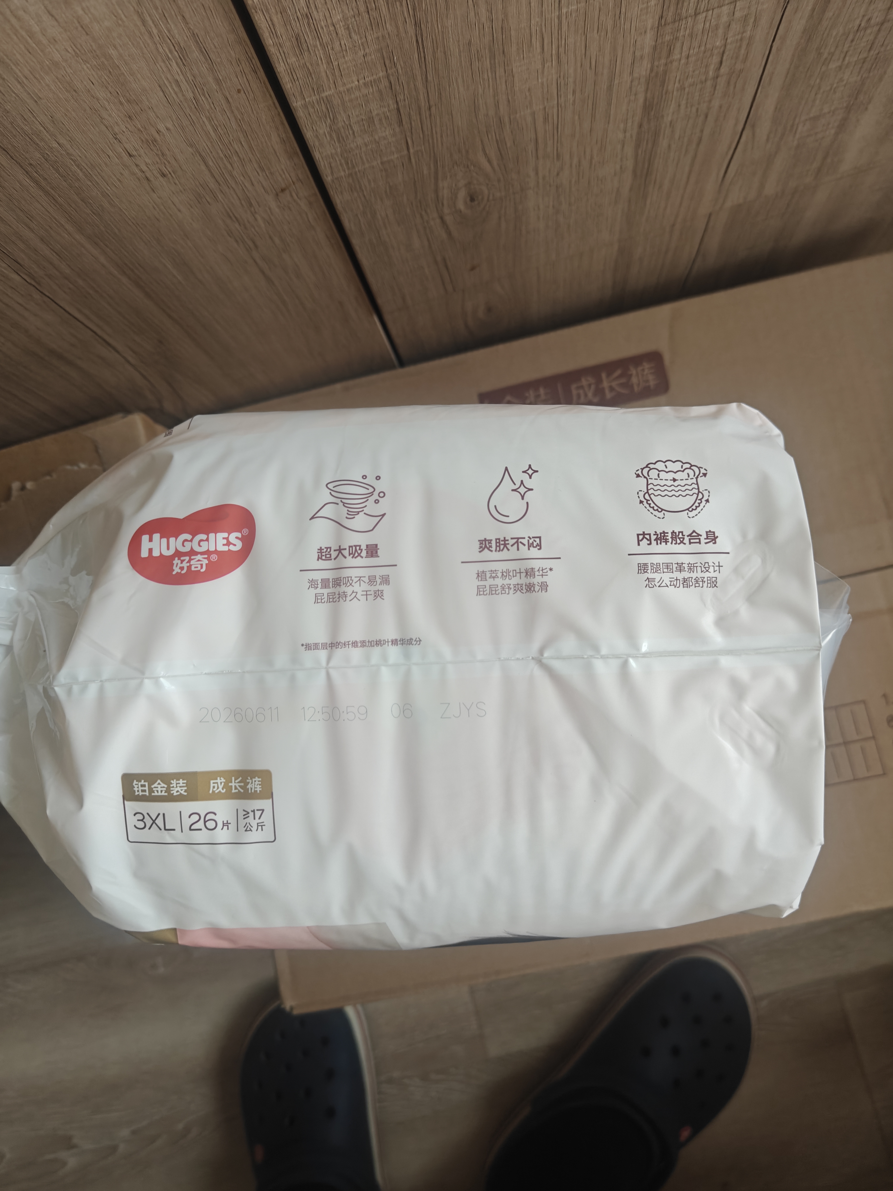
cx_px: 446
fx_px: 826
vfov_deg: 71.6
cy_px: 596
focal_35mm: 24
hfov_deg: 56.8
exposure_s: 1/100
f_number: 1.8
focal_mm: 5.59
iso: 250
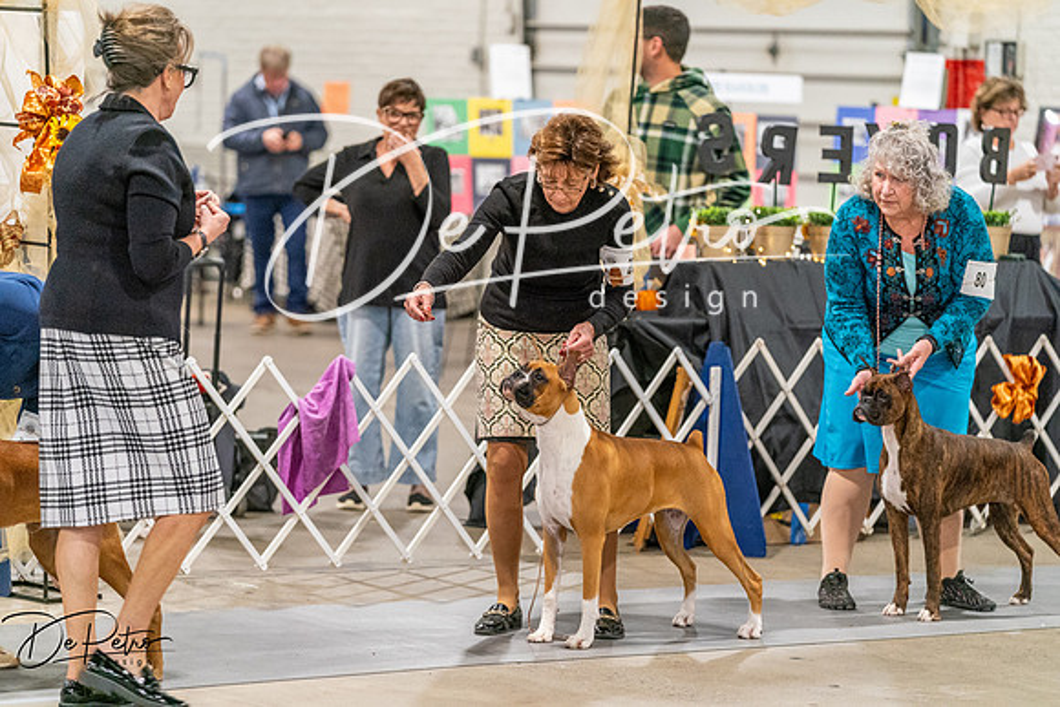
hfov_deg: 14.3
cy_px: 354
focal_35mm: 143
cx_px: 530
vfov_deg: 9.6
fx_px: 4211
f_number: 3.2
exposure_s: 1/250
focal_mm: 143
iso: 6400
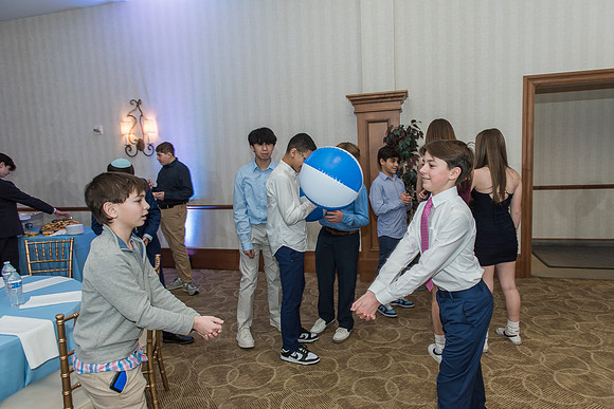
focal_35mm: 24
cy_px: 204
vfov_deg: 53.2
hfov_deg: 73.7
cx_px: 307
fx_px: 409
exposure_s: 1/100
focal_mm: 24
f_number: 4
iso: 800
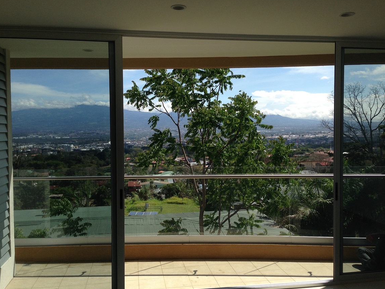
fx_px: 378
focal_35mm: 34
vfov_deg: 41.8
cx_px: 192
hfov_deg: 54.0
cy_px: 144
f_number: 2.4
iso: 50
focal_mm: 4.12
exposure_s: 1/1595
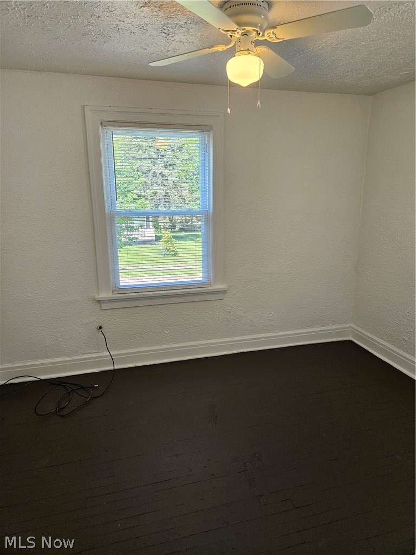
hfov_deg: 58.9
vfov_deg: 73.9
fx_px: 369
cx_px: 208
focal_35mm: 23
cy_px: 278
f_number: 1.8
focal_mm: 5.4
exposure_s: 1/180
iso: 125
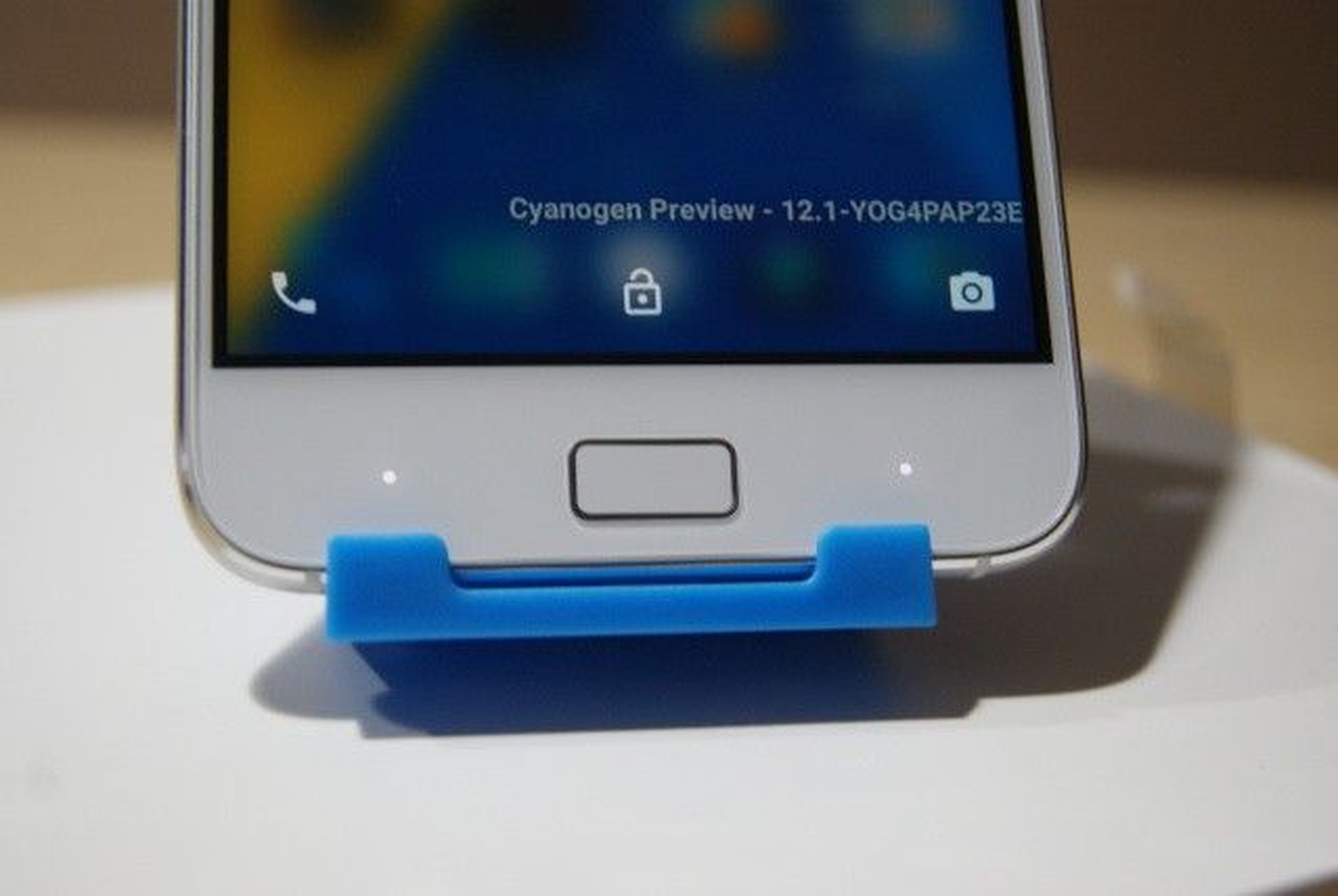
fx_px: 1954
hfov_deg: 37.8
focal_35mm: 52
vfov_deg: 25.8
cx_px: 669
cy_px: 448
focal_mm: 35
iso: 400
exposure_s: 1/6
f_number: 5
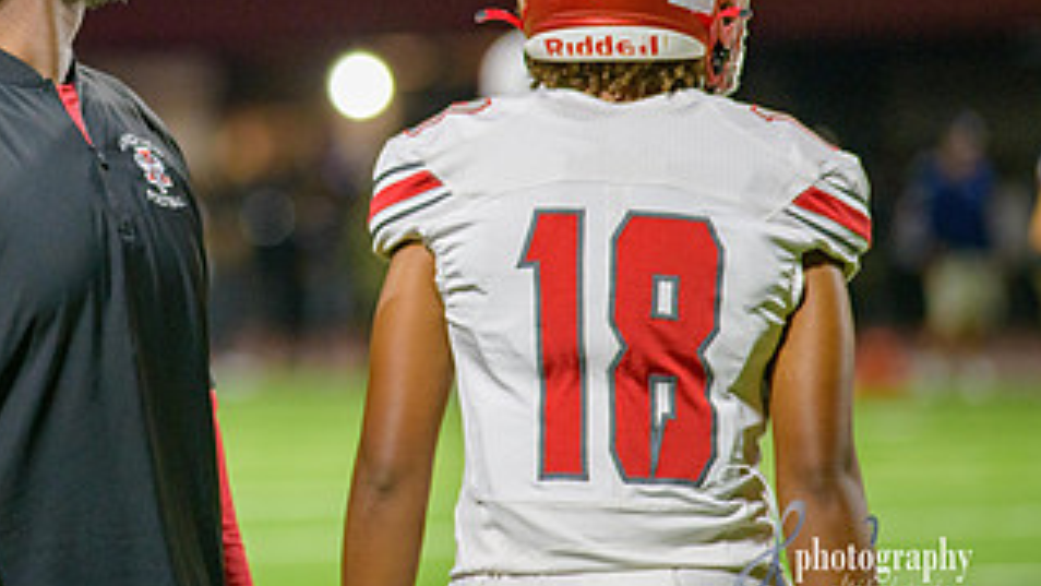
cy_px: 70
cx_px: 118
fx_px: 10546
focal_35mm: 382
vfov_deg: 3.2
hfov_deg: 5.6
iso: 2000
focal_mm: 200
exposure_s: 1/320
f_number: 2.8
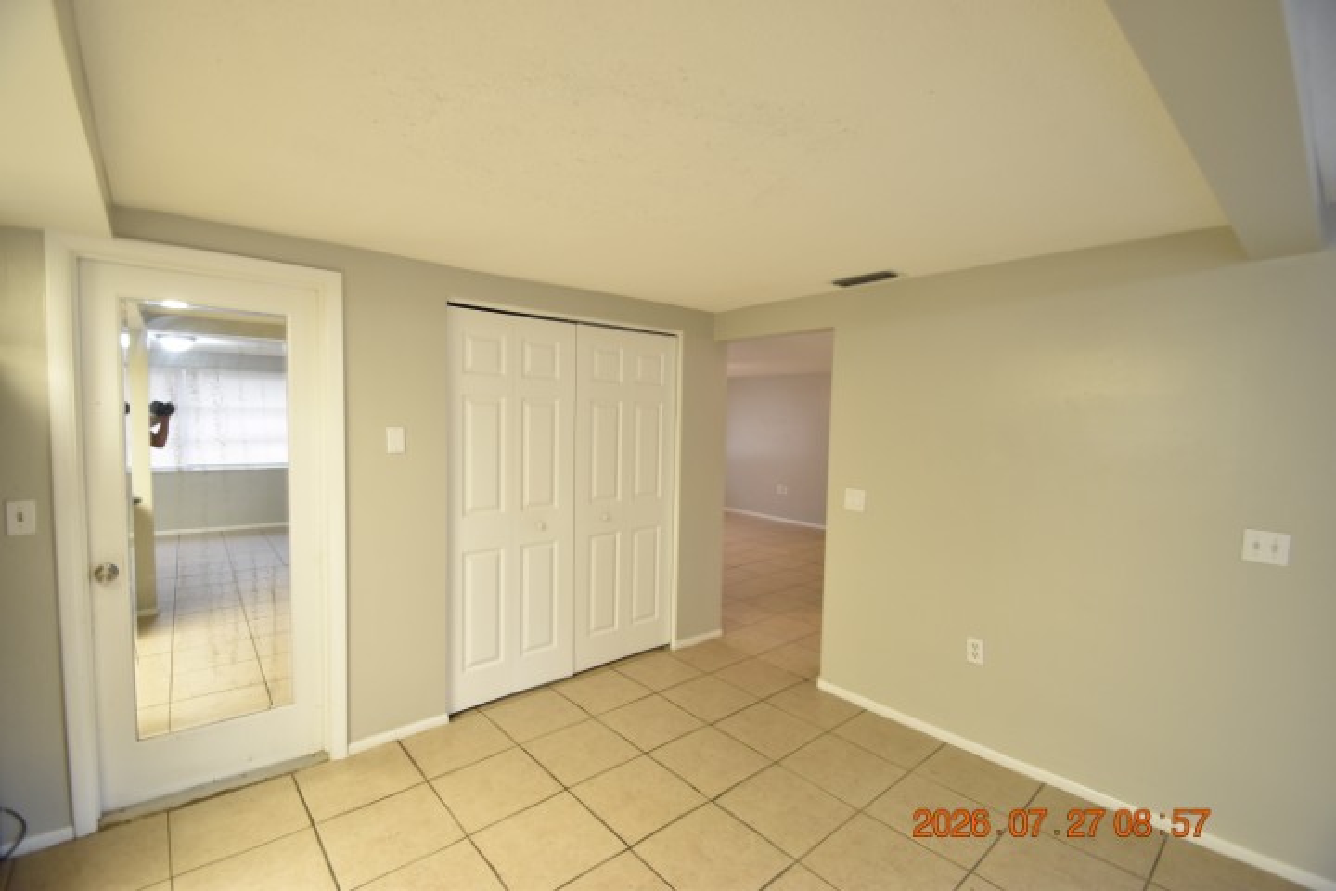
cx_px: 668
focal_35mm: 15
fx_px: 557
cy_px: 446
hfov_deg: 100.4
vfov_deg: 77.3
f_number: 3.5
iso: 800
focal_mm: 10
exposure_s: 1/30
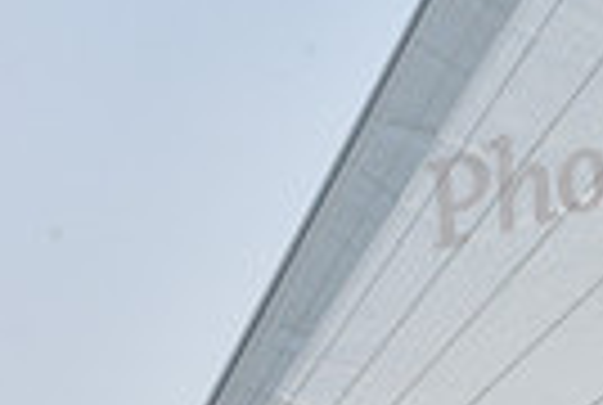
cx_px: 1296
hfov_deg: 6.6
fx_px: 5070
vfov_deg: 4.5
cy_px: 718
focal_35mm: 302
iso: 320
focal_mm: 70
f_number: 13
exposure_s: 1/800
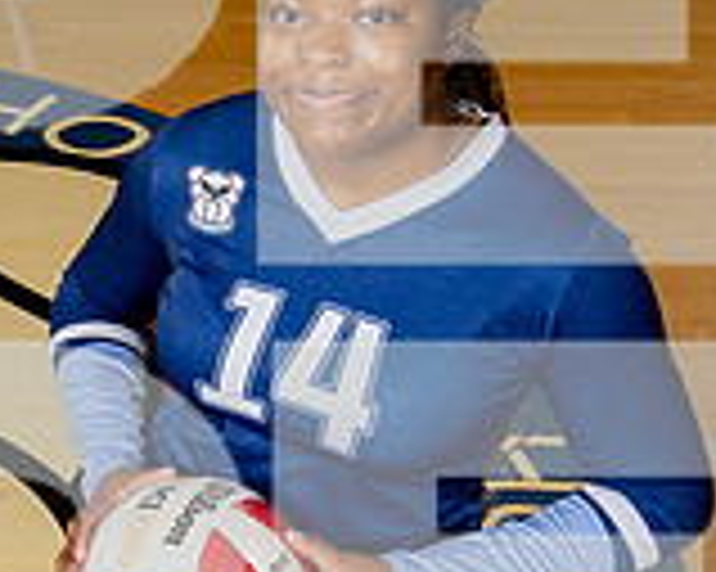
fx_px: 2690
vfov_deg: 11.9
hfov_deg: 14.0
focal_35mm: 127
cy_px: 655
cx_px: -441
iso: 400
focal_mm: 30
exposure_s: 1/250
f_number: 7.1
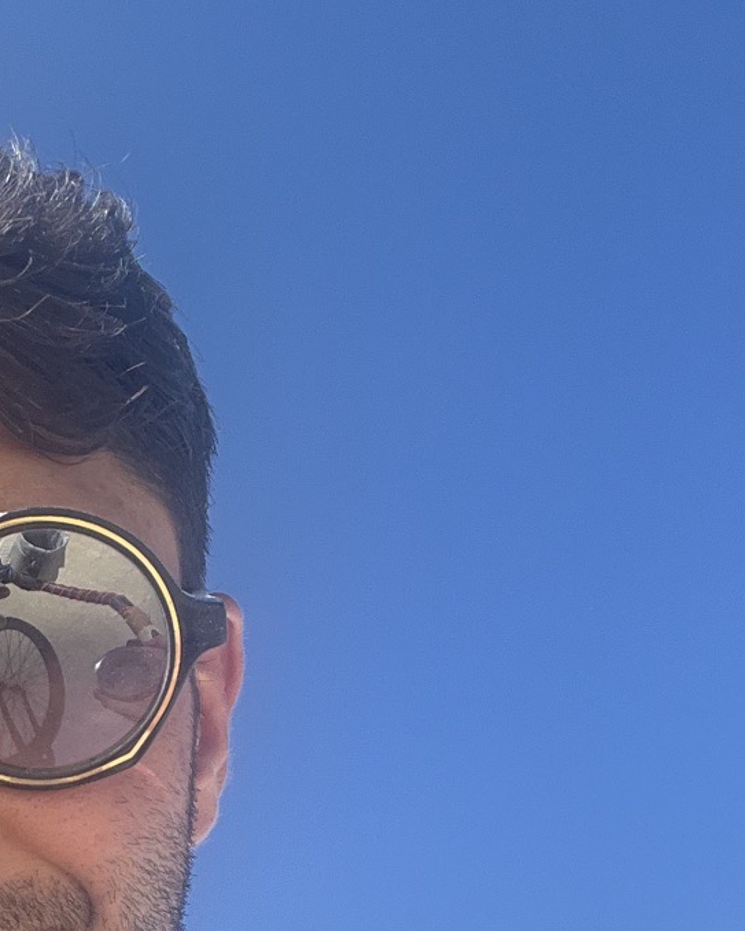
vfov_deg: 26.9
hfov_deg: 21.3
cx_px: -14
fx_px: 1902
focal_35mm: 69
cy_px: 777
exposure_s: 1/711
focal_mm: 2.71
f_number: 2.2
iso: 32
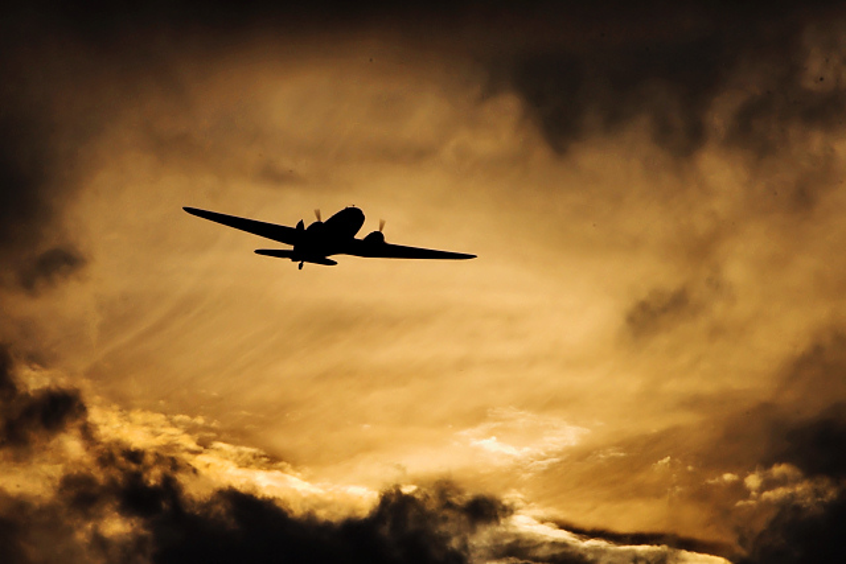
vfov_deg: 4.6
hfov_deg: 6.9
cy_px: 282
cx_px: 423
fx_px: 7051
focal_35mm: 300
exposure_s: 1/350
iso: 800
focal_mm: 200
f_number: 32
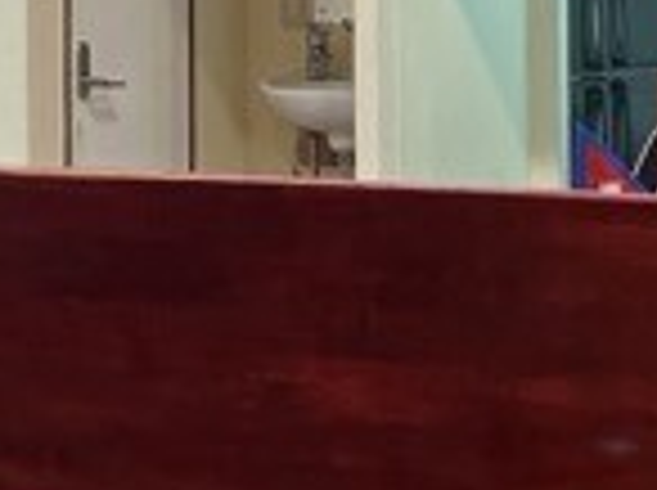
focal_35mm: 123
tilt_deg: +1.7
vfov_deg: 11.8
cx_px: 135
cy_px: -58
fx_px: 2331
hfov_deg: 15.9
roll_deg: -0.7
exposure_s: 1/60
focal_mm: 3.99
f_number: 1.8
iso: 250
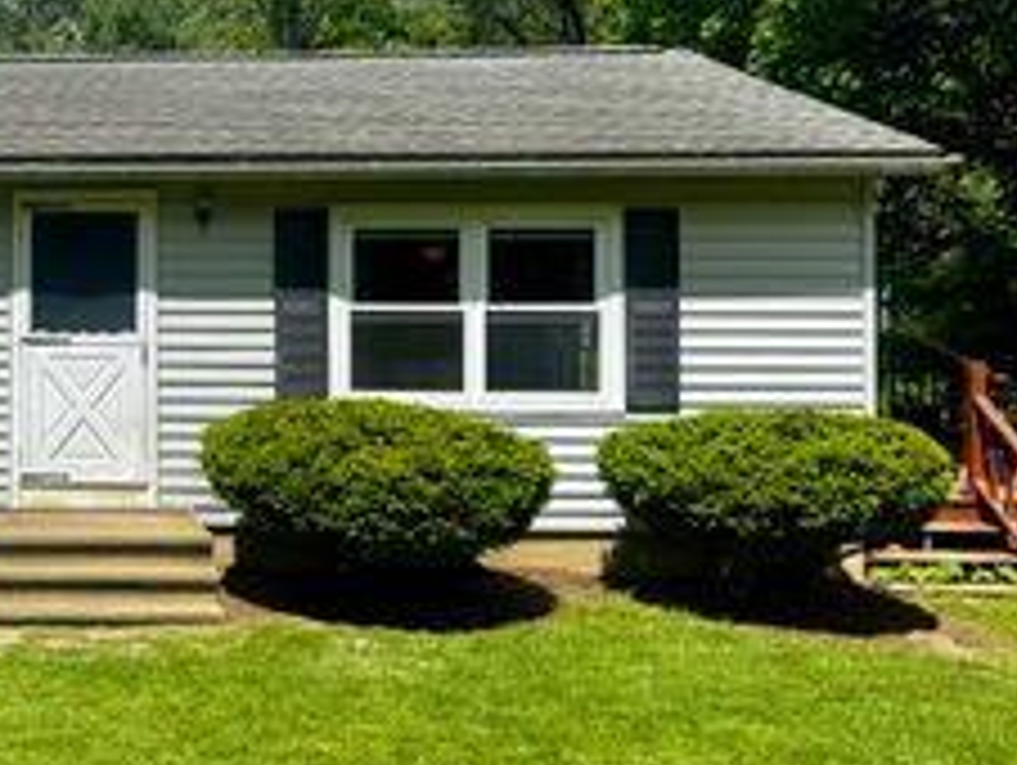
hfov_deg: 32.1
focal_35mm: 53
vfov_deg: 27.4
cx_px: -86
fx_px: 1559
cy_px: 259
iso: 80
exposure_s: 1/2710
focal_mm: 6.76
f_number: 1.78
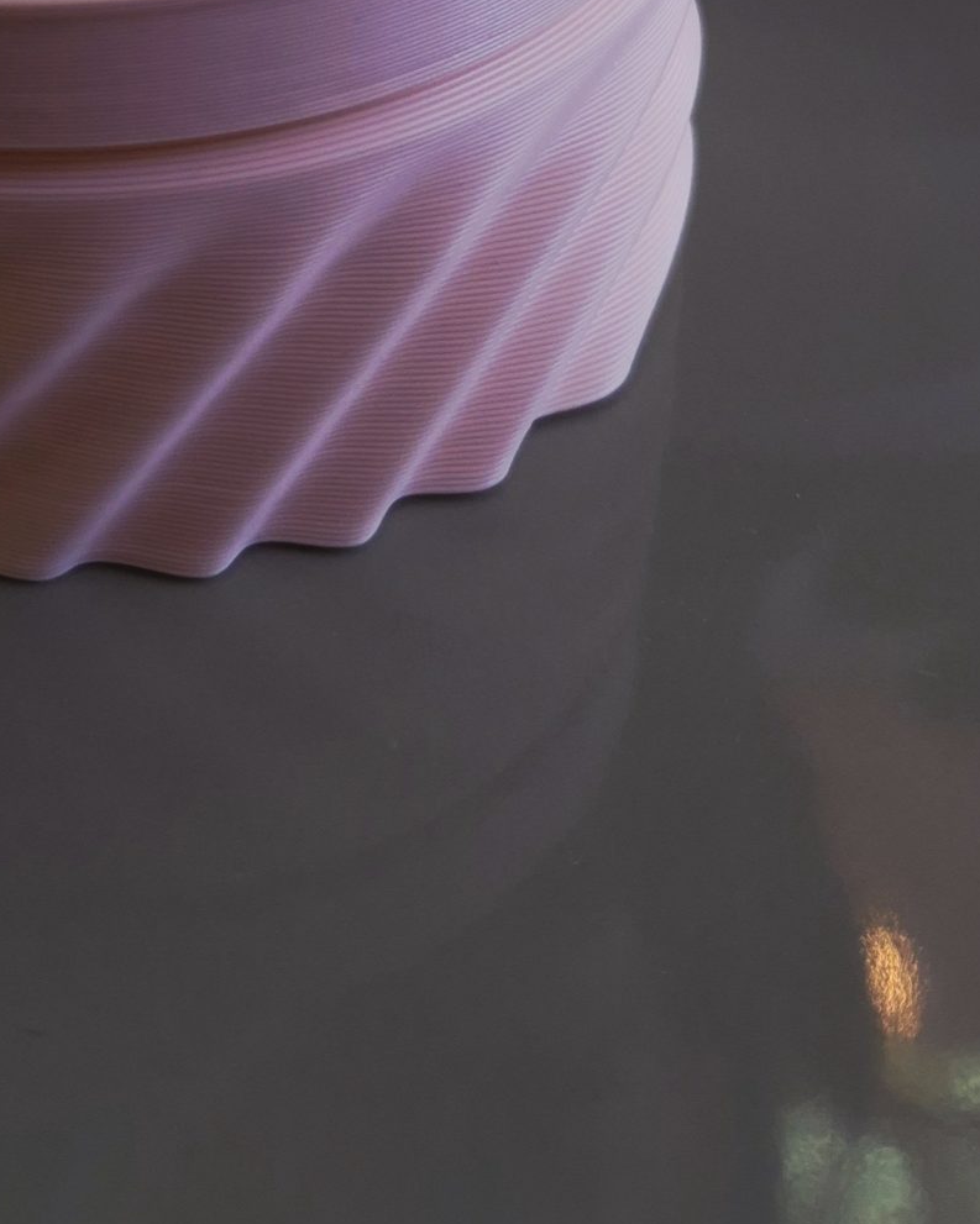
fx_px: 2102
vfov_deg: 27.7
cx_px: 88
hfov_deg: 25.4
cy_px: -310
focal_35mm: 58
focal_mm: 5.4
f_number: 1.8
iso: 80
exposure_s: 1/100
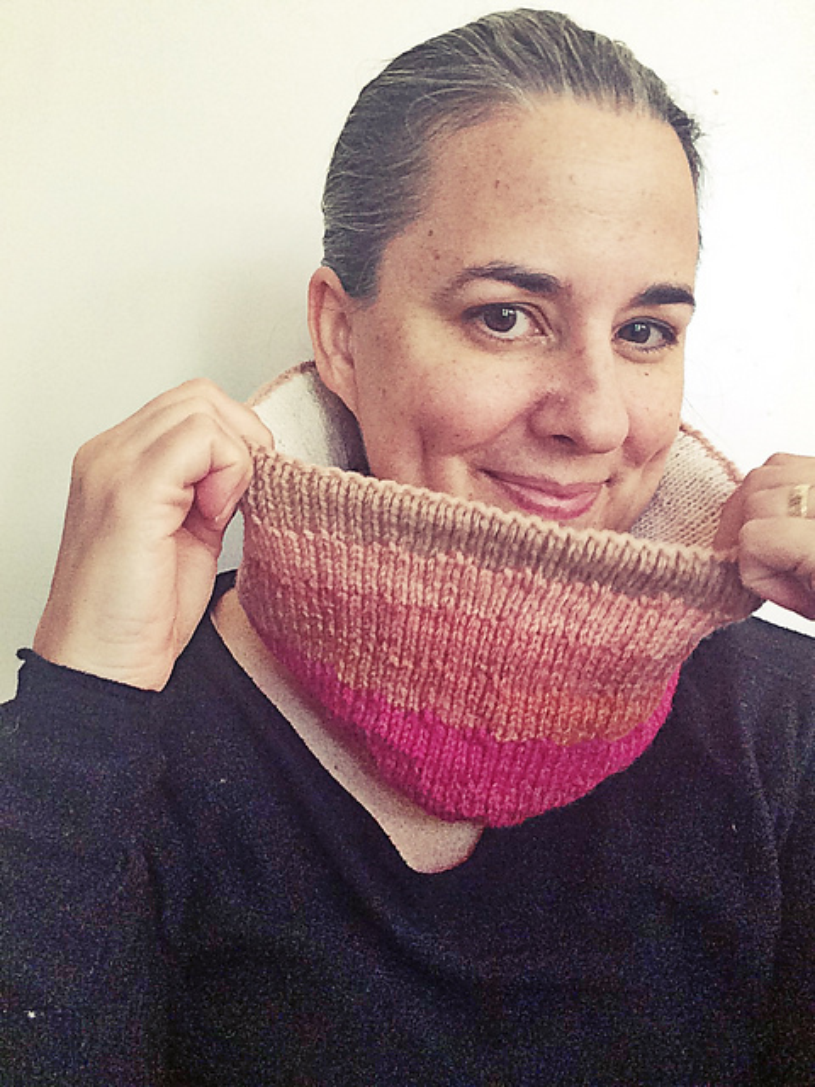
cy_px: 544
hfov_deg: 45.4
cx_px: 408
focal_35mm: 31
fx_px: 973
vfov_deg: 58.4
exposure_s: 1/30
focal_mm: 2.15
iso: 200
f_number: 2.4
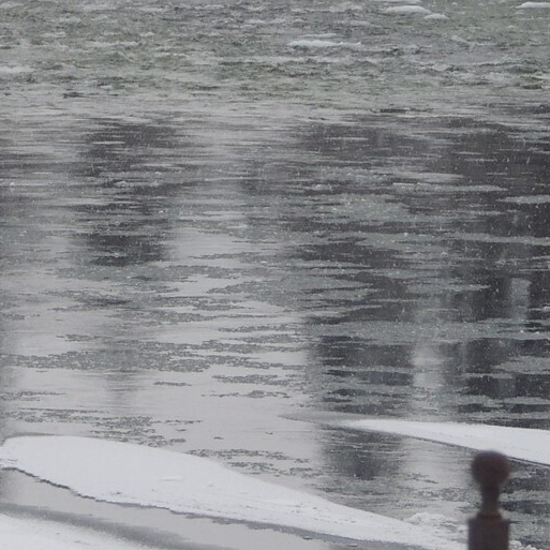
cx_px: -125
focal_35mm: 427
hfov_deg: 4.1
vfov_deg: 4.1
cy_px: 72
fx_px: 7676
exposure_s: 1/125
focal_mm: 27.6
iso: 200
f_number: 4.4
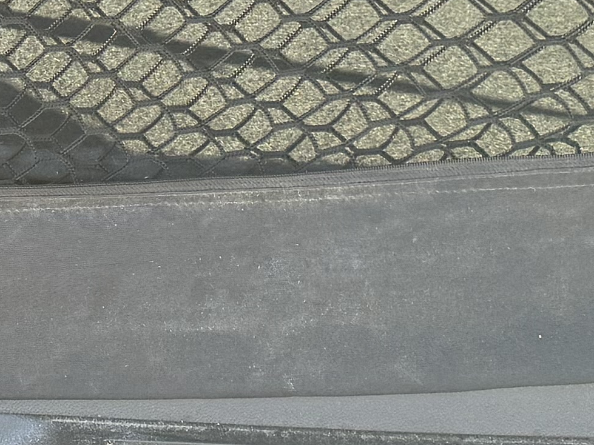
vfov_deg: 10.2
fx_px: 2402
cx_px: -294
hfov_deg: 13.3
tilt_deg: -15.4
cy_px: -248
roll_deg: +0.0
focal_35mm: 140
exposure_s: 1/484
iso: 100
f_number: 1.78
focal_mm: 6.76
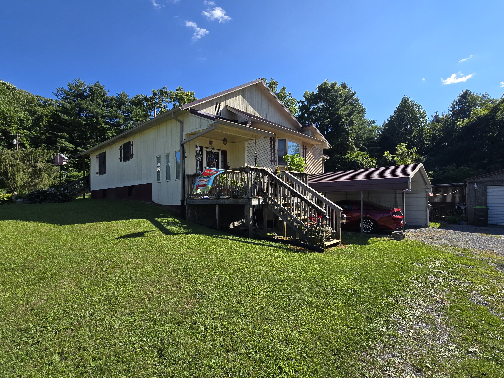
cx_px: 258
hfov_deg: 94.5
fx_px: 233
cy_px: 194
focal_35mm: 16
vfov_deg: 78.1
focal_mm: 2.2
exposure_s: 1/1884
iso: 50
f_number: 2.2
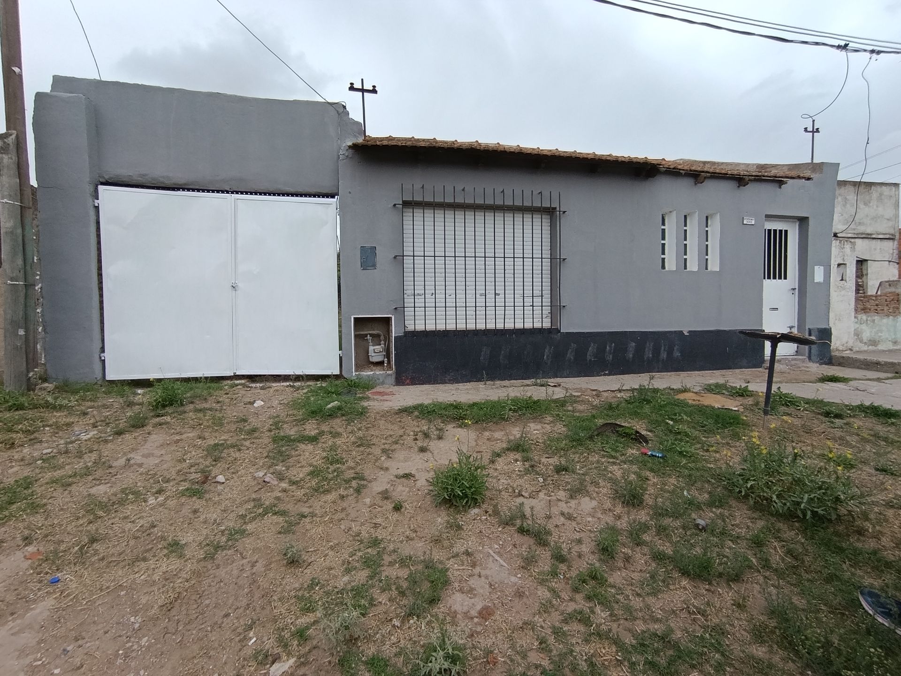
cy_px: 338
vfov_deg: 78.1
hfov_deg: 94.5
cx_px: 450
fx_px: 416
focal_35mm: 16
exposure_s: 1/697
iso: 50
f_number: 2.2
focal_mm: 1.65
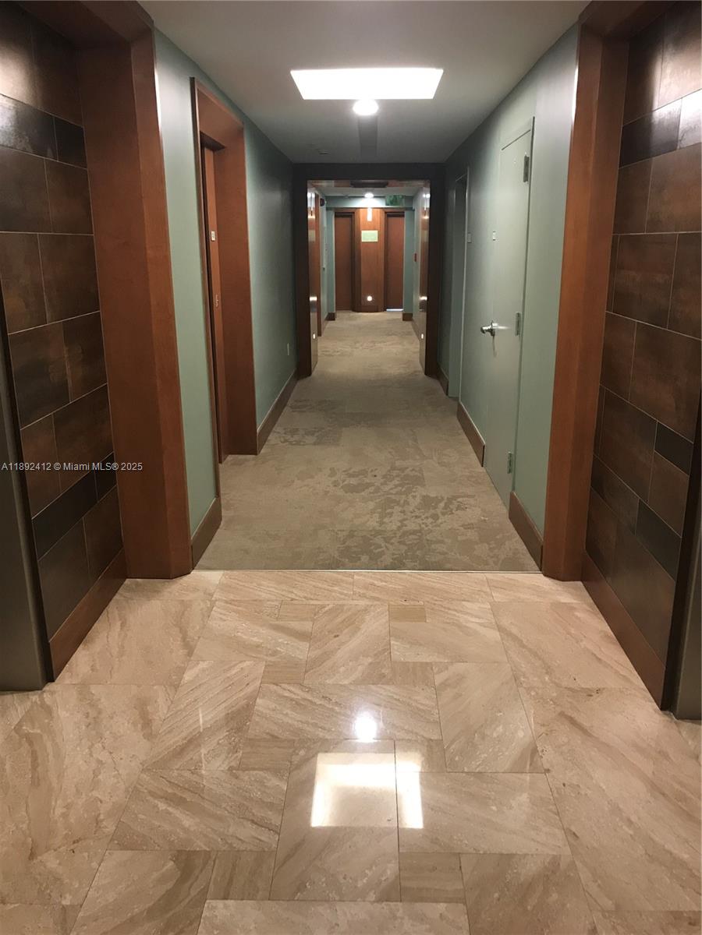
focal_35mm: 28
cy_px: 468
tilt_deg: -15.3
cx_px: 351
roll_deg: -0.1
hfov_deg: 49.7
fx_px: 757
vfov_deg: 63.4
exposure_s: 1/15
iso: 80
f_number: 1.8
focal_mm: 3.99
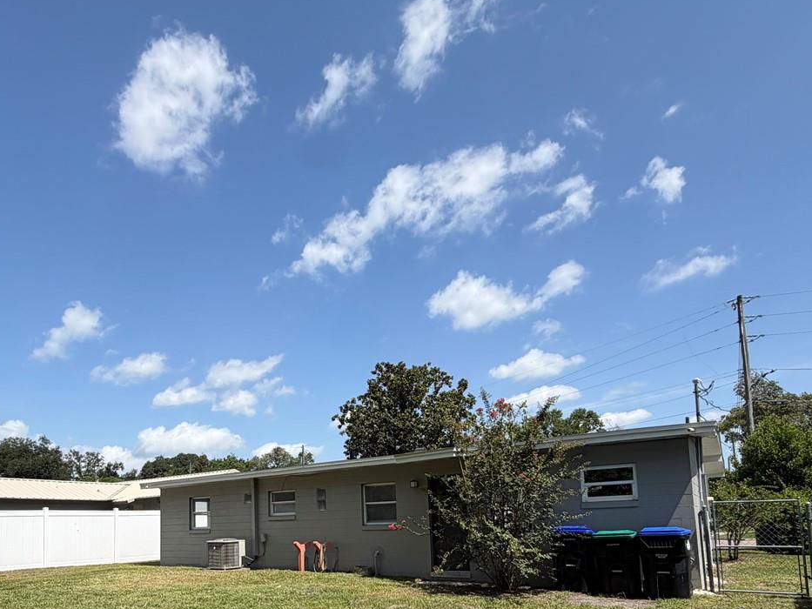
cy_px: 474
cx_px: 327
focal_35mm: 24
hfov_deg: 70.9
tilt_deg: +6.3
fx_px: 563
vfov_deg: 53.6
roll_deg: +1.4
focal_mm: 2.22
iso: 20
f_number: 2.2
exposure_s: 1/942
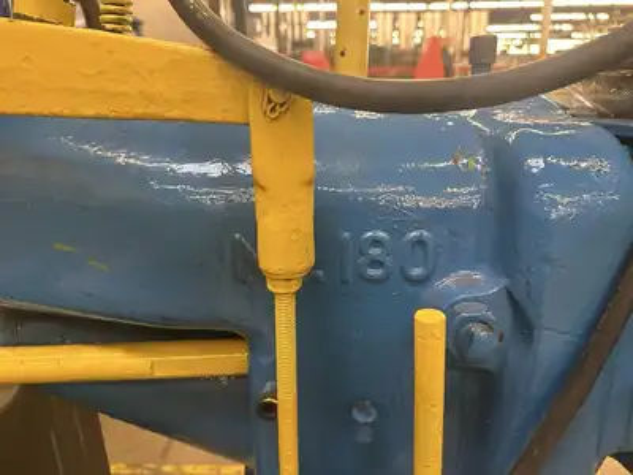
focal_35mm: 24
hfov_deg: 71.6
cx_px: 316
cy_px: 238
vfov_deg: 56.8
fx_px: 439
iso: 500
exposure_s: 1/60
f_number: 1.8
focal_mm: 6.9
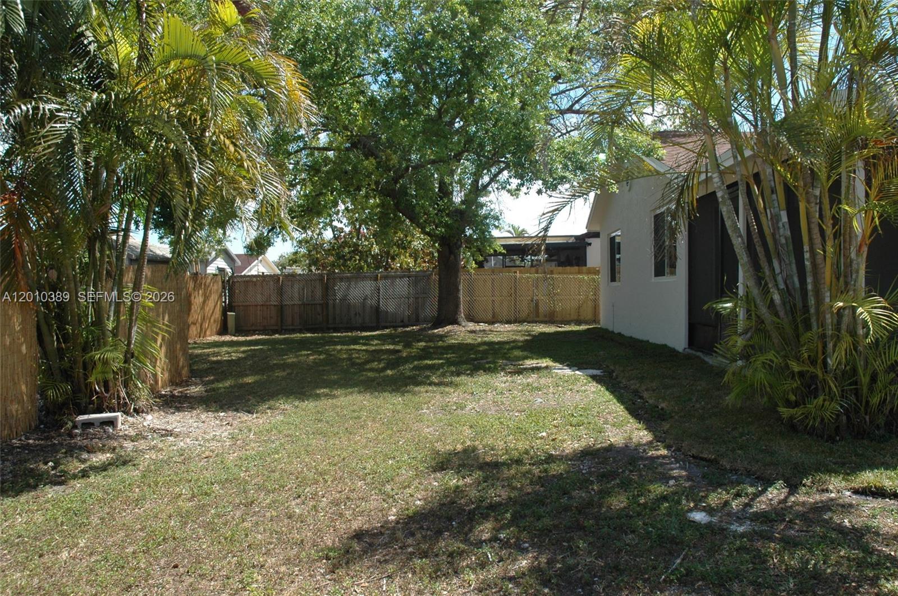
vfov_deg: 47.8
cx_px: 449
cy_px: 298
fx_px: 673
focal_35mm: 27
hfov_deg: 67.5
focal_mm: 18
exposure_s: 1/250
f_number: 8
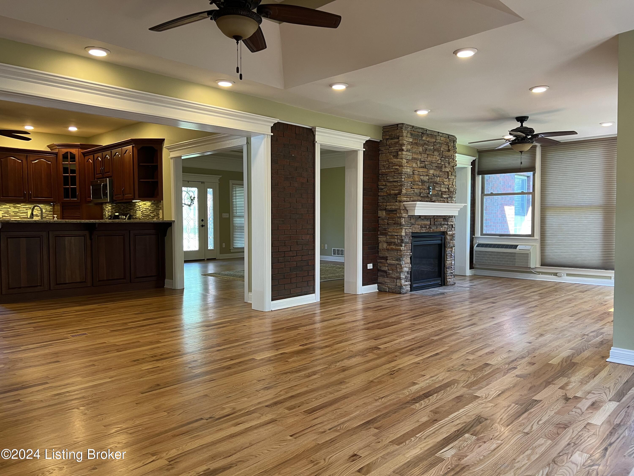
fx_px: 476
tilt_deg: -3.3
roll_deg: +0.3
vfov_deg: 53.1
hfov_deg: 67.3
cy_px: 238
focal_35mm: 26
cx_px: 317
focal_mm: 5.7
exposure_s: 1/60
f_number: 1.5
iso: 80
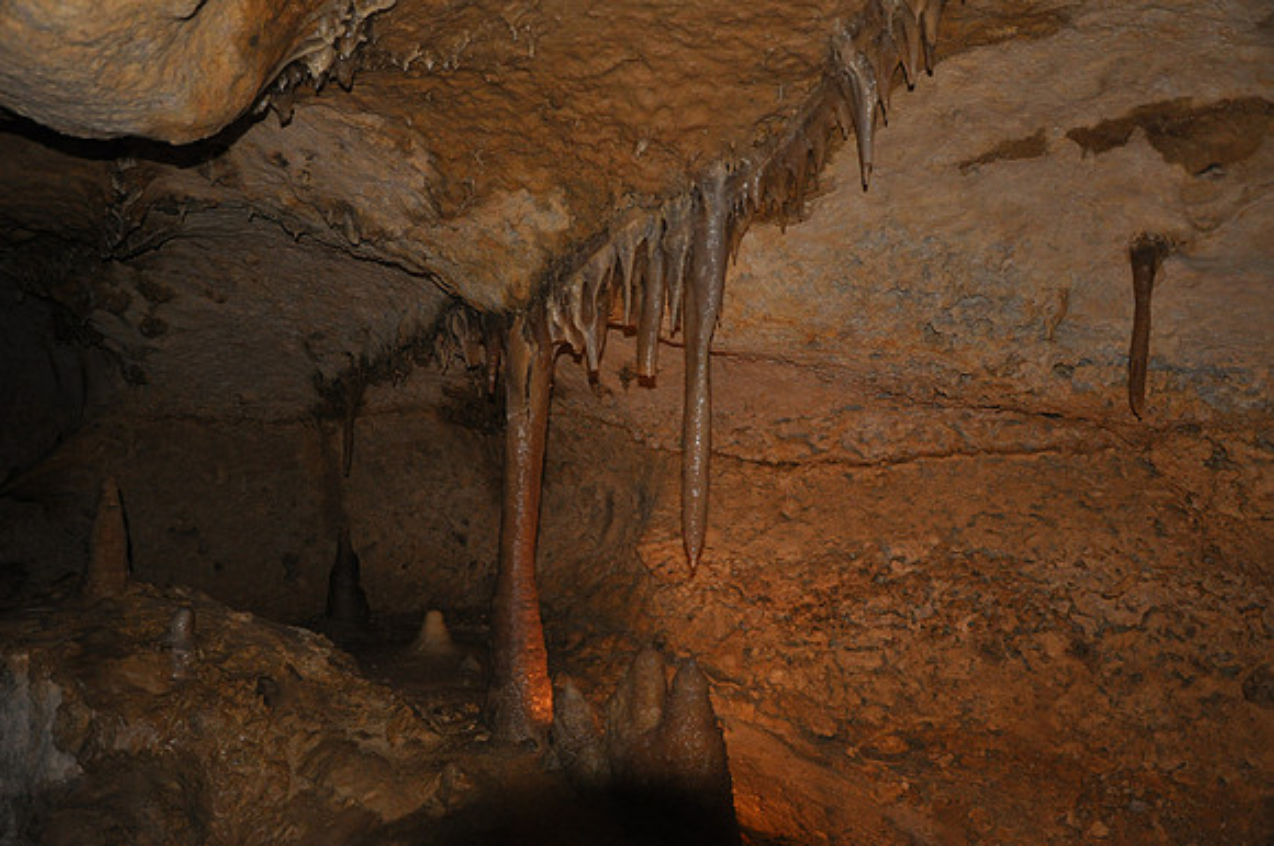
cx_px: 637
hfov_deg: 57.3
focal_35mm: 33
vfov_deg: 39.9
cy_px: 423
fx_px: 1166
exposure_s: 1/60
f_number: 3.8
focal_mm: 22
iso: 800
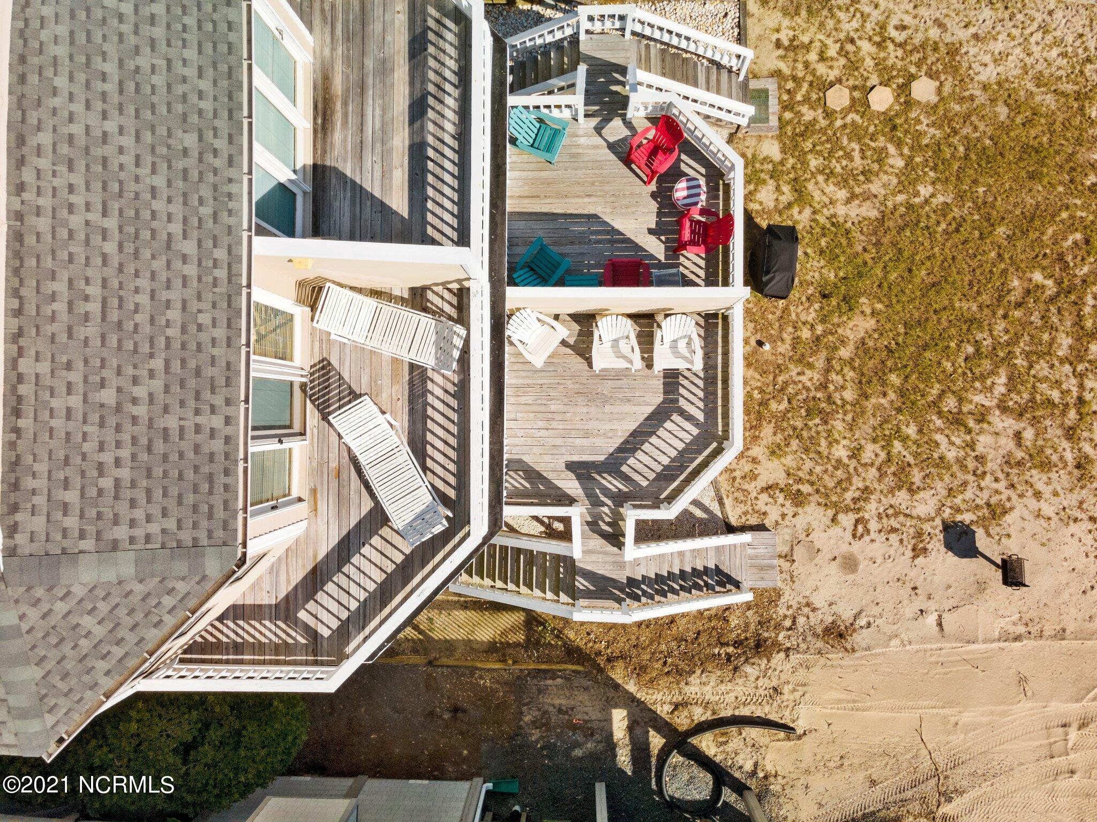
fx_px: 761
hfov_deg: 71.6
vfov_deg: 56.8
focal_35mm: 24
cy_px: 411
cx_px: 548
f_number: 2.8
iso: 100
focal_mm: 4.5
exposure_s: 1/320
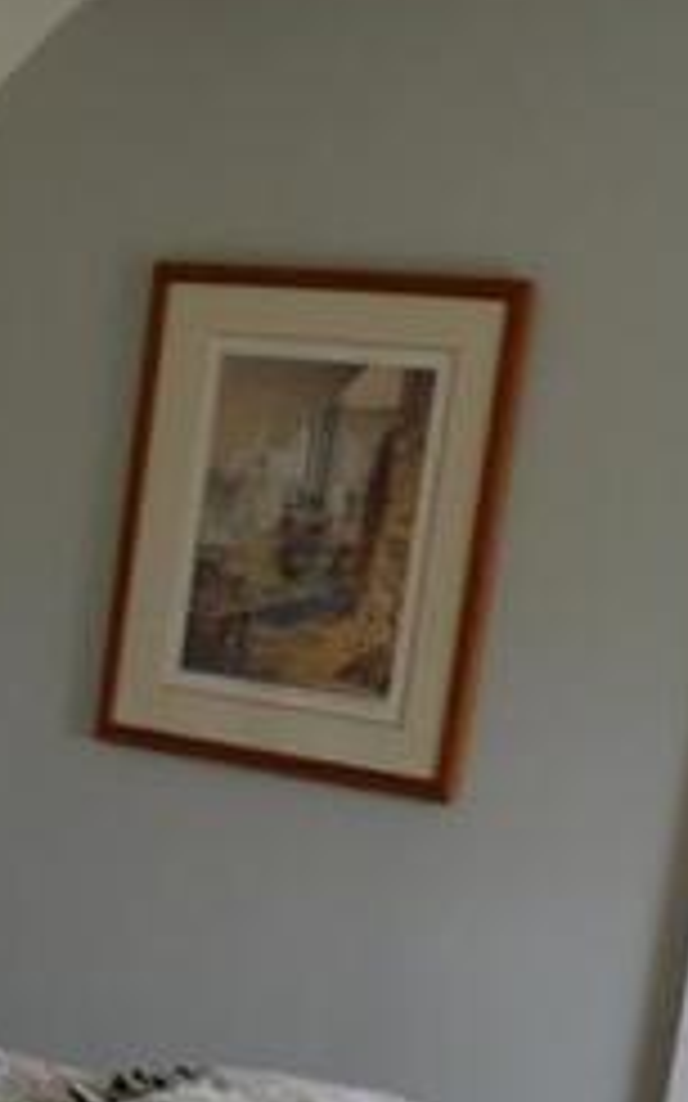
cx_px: -243
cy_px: 900
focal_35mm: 81
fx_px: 2431
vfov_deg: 25.1
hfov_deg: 15.2
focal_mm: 18
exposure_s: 1/60
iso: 400
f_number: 4
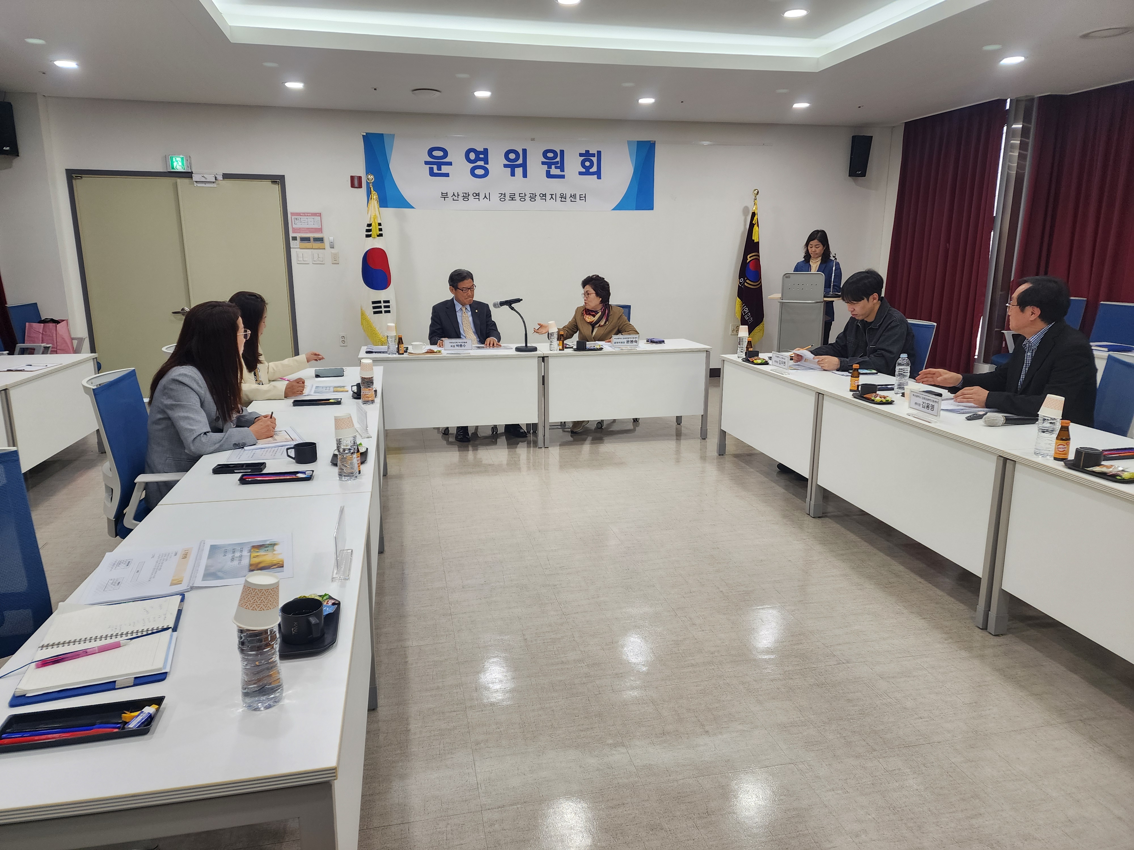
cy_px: 425
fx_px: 753
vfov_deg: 58.9
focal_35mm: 23
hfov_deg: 73.9
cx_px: 567
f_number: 1.8
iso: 100
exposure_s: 1/120
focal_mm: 6.4
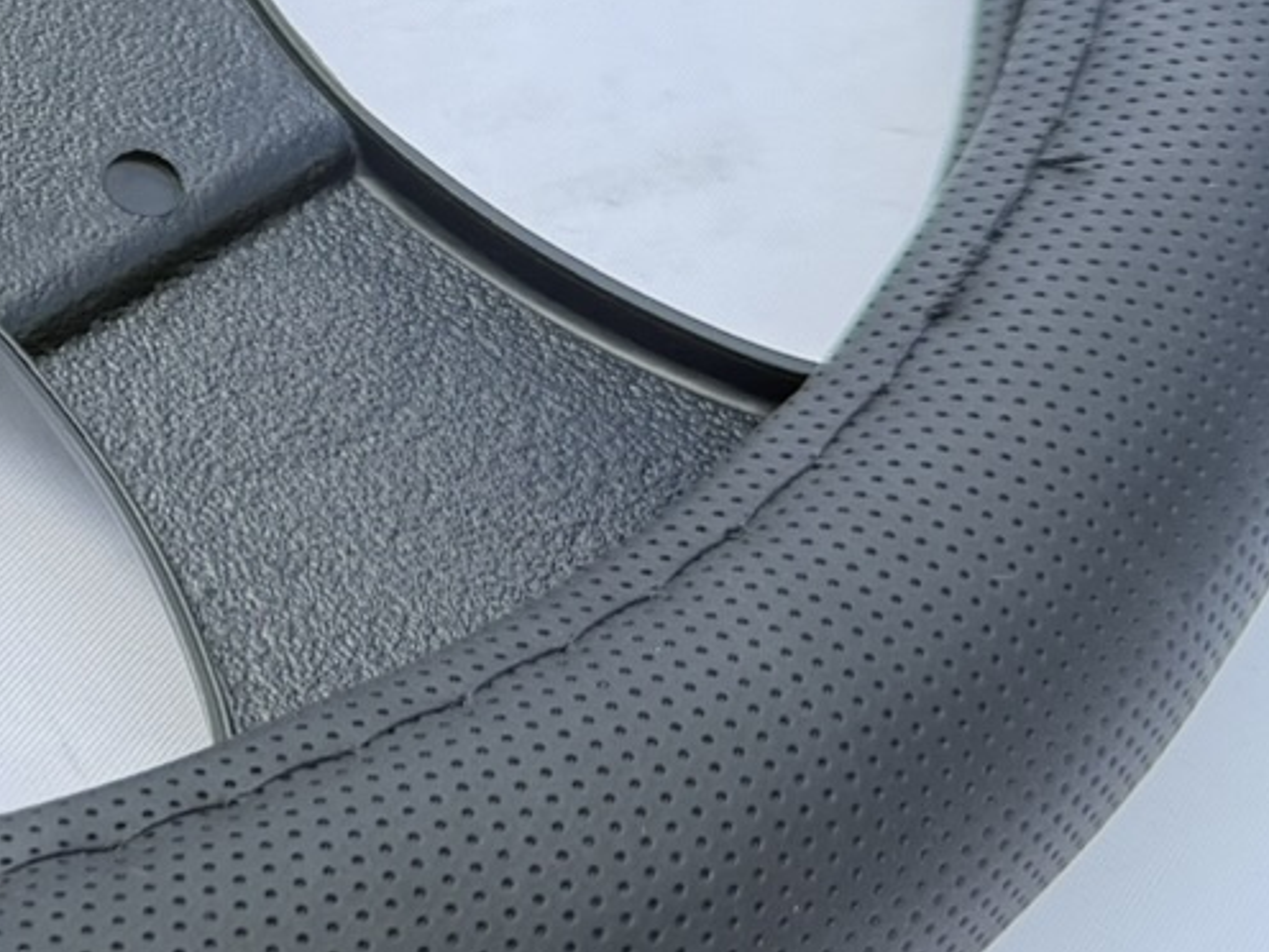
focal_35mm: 99
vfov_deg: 14.7
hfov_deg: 17.5
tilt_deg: -33.7
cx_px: -737
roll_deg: +1.5
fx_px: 3629
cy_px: 26
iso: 100
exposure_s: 1/476
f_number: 1.78
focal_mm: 6.76
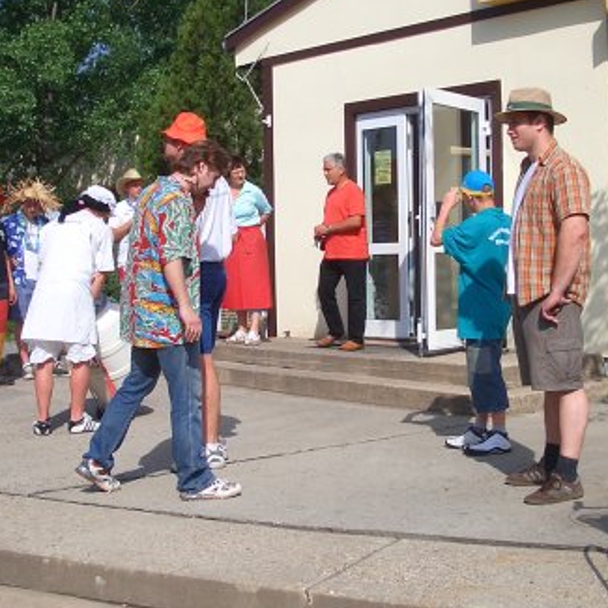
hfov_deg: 28.2
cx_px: 286
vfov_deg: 28.1
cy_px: 279
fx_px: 1212
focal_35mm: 61
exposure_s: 1/800
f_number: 4.3
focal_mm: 5.8
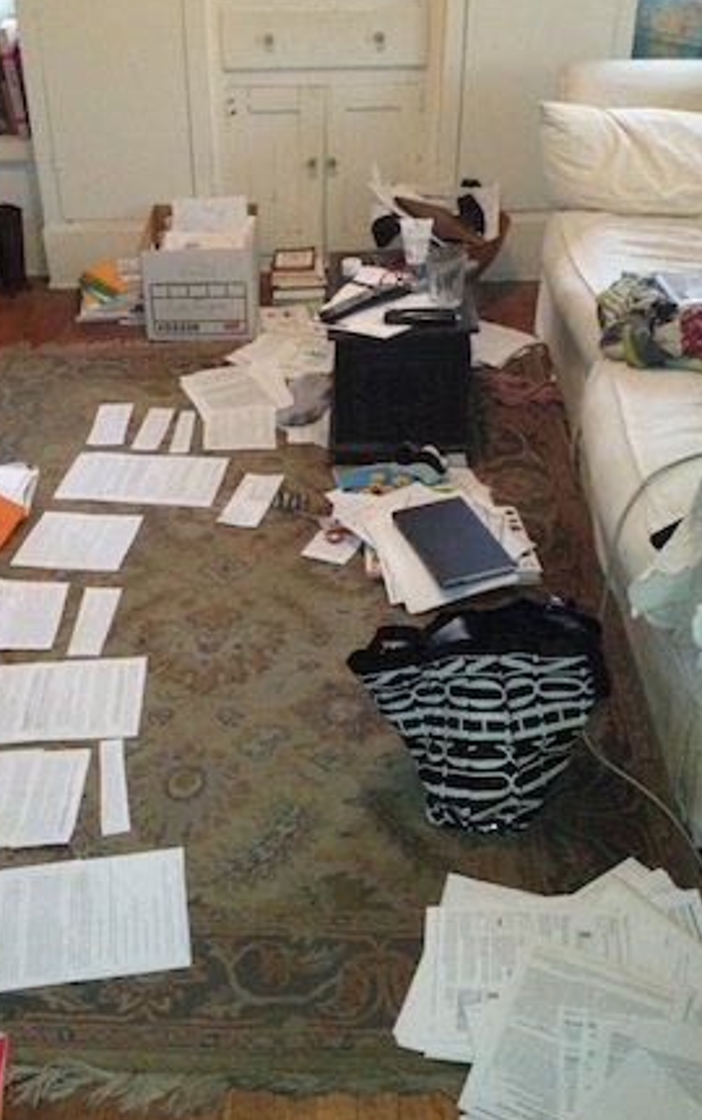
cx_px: 282
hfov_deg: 29.8
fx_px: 1314
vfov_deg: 46.2
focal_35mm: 43
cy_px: 554
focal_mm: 4.28
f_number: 2.4
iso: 250
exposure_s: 1/17
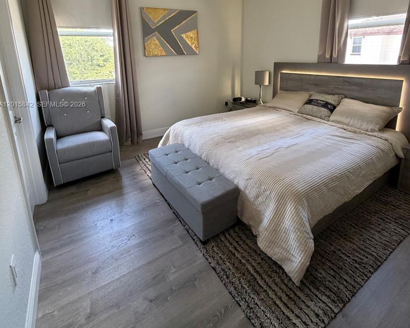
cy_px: 105
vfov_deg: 68.5
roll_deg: +1.1
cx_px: 211
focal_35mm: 19
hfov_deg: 83.3
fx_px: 231
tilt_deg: -12.5
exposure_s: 1/70
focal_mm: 2.22
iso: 320
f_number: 2.2
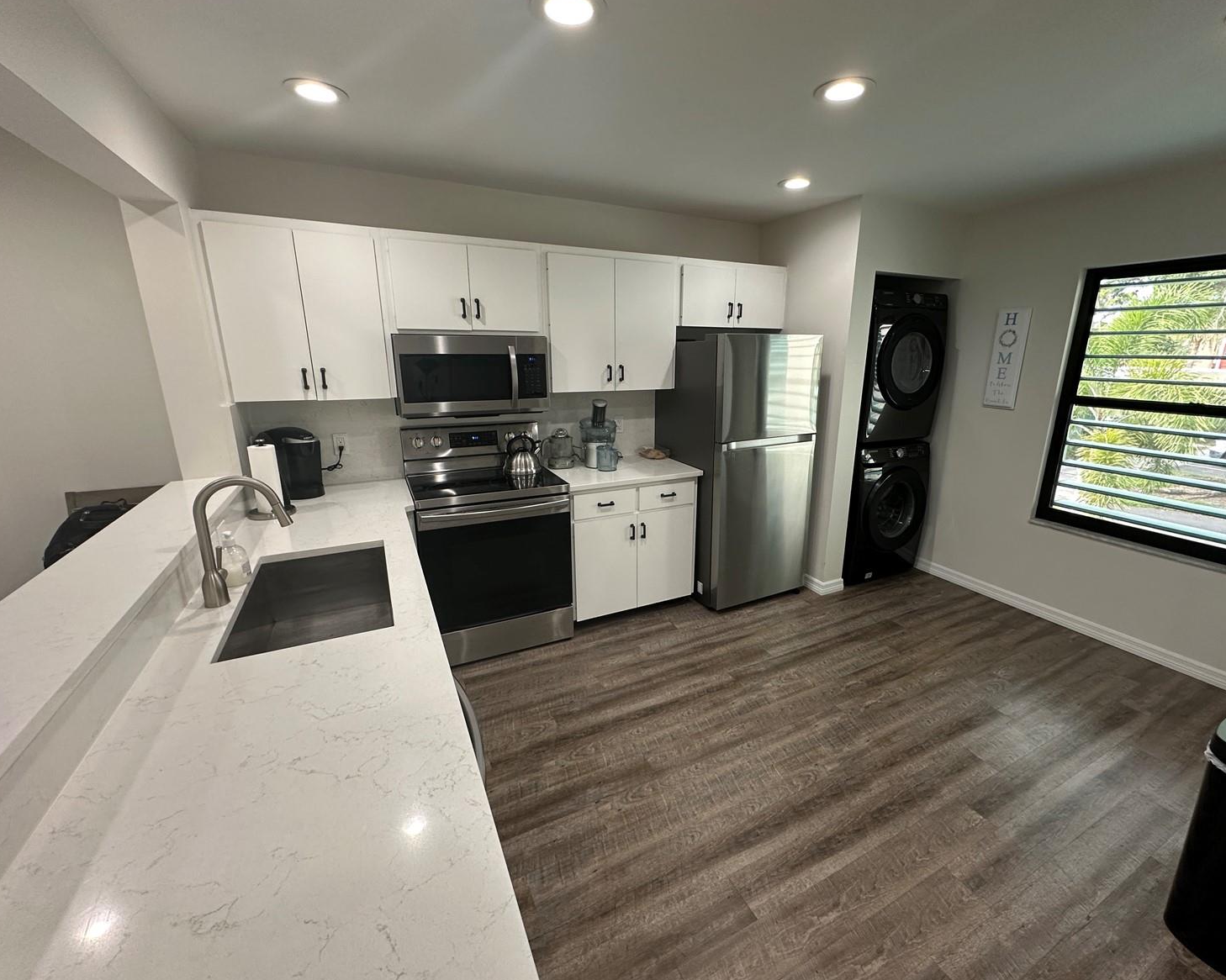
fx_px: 544
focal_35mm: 15
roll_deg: -0.7
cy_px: 494
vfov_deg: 84.0
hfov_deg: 96.7
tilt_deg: -15.1
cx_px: 649
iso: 160
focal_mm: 2.22
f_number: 2.2
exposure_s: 1/60
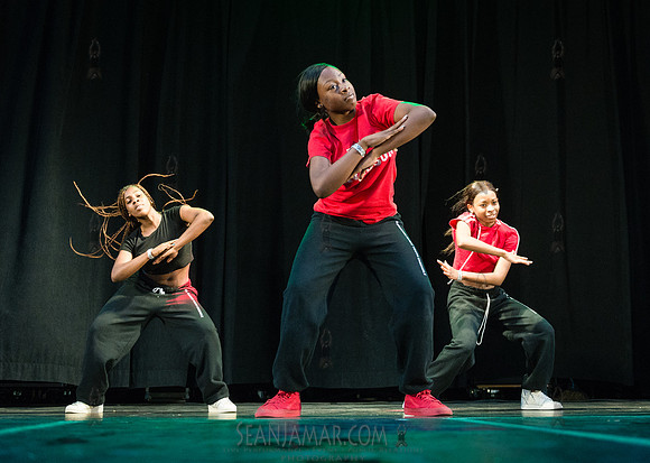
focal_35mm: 47
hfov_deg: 41.1
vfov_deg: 29.8
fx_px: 868
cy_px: 181
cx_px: 338
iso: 4000
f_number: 2.8
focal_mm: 35
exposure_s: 1/1250
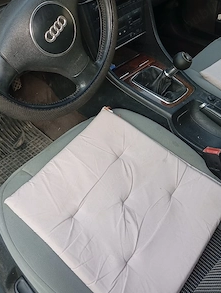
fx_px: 322
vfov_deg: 48.0
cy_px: 95
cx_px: 80
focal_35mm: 38
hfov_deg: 37.6
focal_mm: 4.22
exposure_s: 1/100
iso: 441
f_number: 1.8
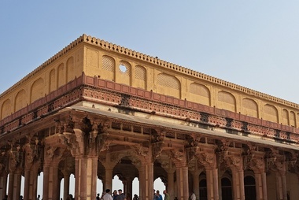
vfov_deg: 31.5
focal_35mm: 42
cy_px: 145
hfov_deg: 46.3
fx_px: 349
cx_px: 137
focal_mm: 5.23
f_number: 1.8
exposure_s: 1/2809
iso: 50
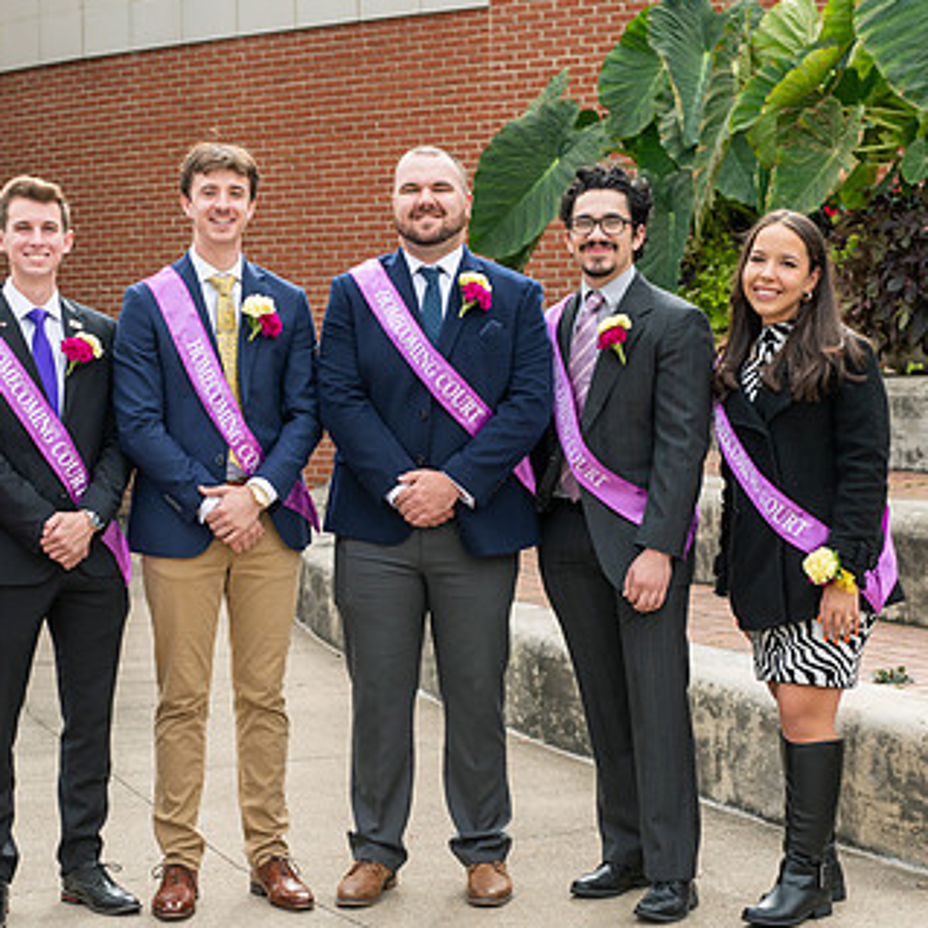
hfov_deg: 20.4
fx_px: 2578
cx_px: 340
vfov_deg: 20.4
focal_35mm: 85
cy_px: 496
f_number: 4.5
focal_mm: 55
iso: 160
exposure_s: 1/250
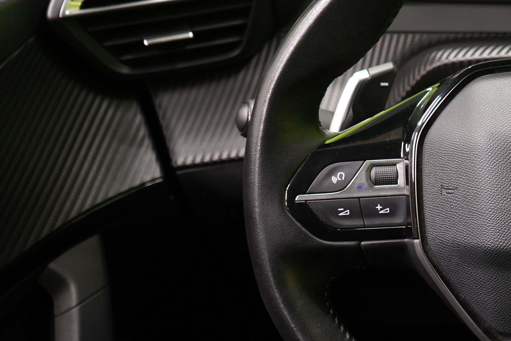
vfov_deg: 18.7
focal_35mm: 73
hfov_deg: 25.7
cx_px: 561
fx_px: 1036
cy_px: 185
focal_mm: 30
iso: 1600
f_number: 5
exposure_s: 1/25
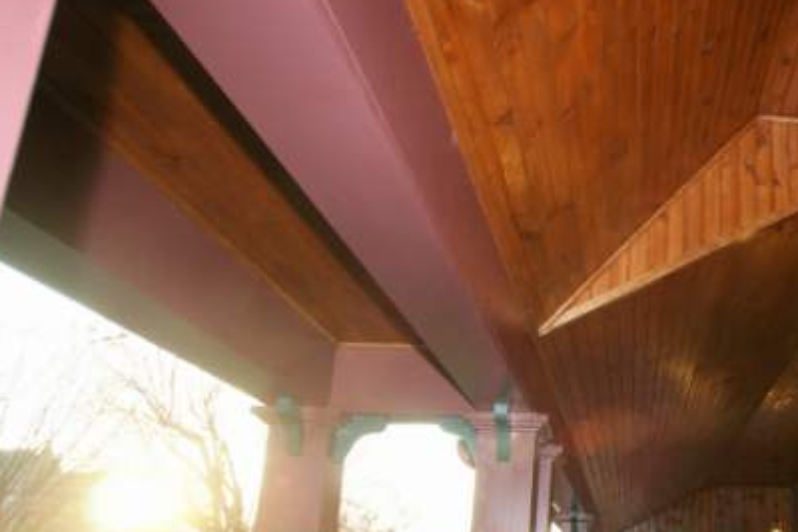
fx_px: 732
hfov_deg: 48.3
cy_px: 413
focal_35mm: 33
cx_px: 778
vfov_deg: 38.7
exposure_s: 1/60
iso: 400
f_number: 5.6
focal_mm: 11
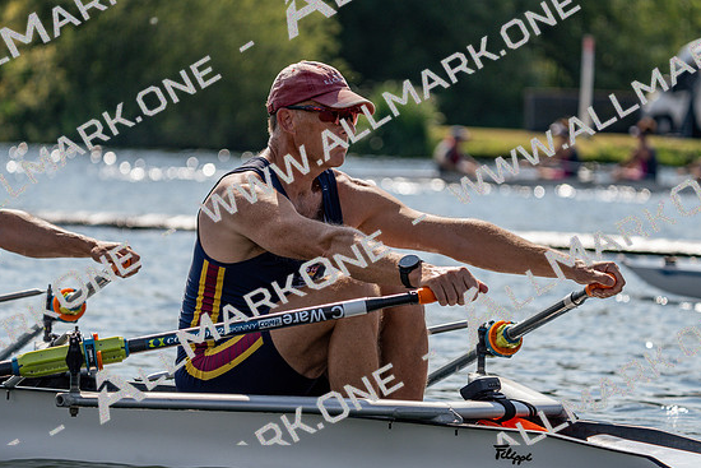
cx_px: 354
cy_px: 226
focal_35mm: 211
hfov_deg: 9.8
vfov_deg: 6.5
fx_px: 4109
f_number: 5.6
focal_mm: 200
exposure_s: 1/1600
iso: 160
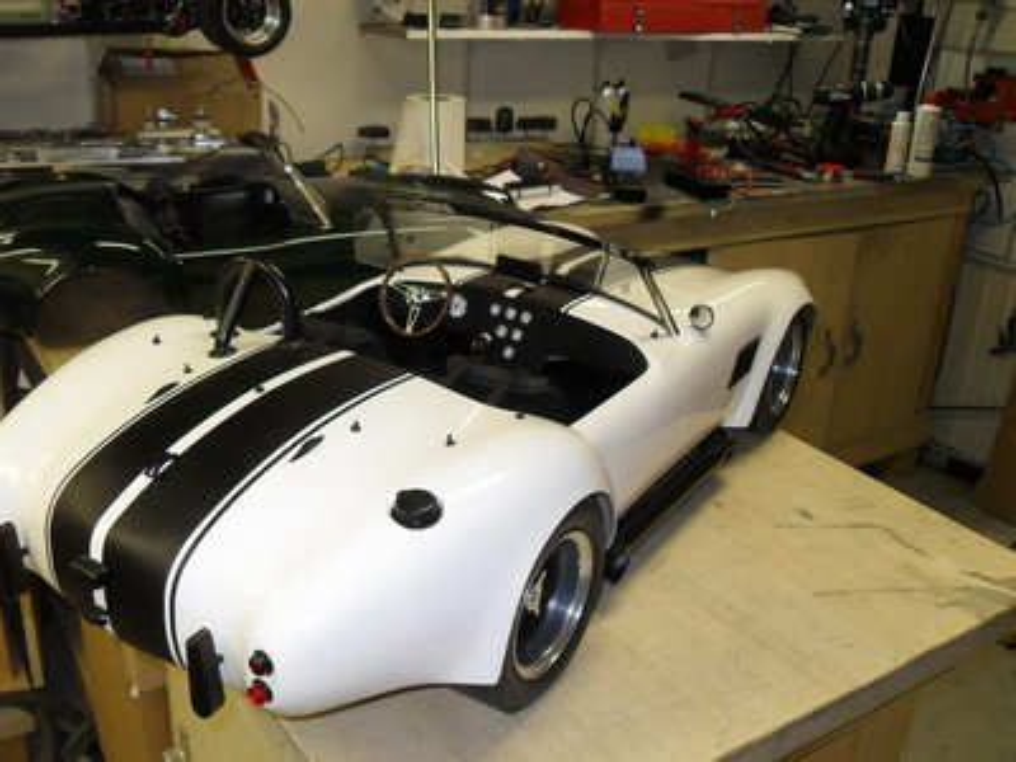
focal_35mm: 35
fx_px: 1027
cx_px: 508
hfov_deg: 52.6
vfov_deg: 40.7
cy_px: 381
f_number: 2.8
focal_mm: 6.2
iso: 200
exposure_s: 1/45
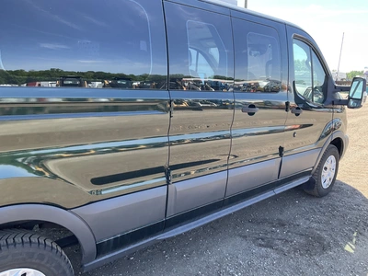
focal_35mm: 29
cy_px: 138
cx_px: 184
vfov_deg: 48.2
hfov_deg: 61.7
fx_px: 308
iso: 25
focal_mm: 3
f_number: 1.8
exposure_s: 1/172
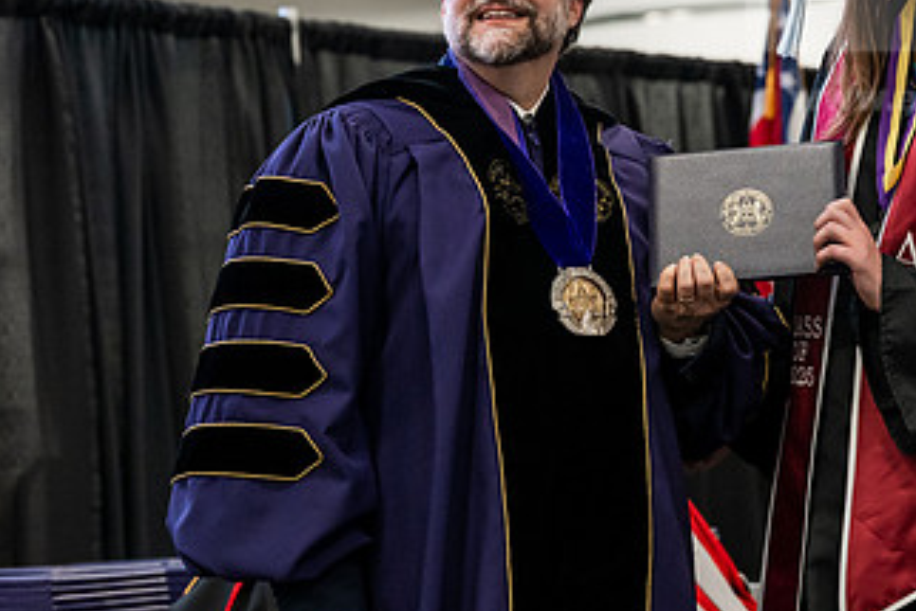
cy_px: 158
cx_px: 660
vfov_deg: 8.9
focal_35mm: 155
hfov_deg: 13.2
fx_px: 3945
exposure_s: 1/200
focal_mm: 86
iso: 4000
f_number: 4.5
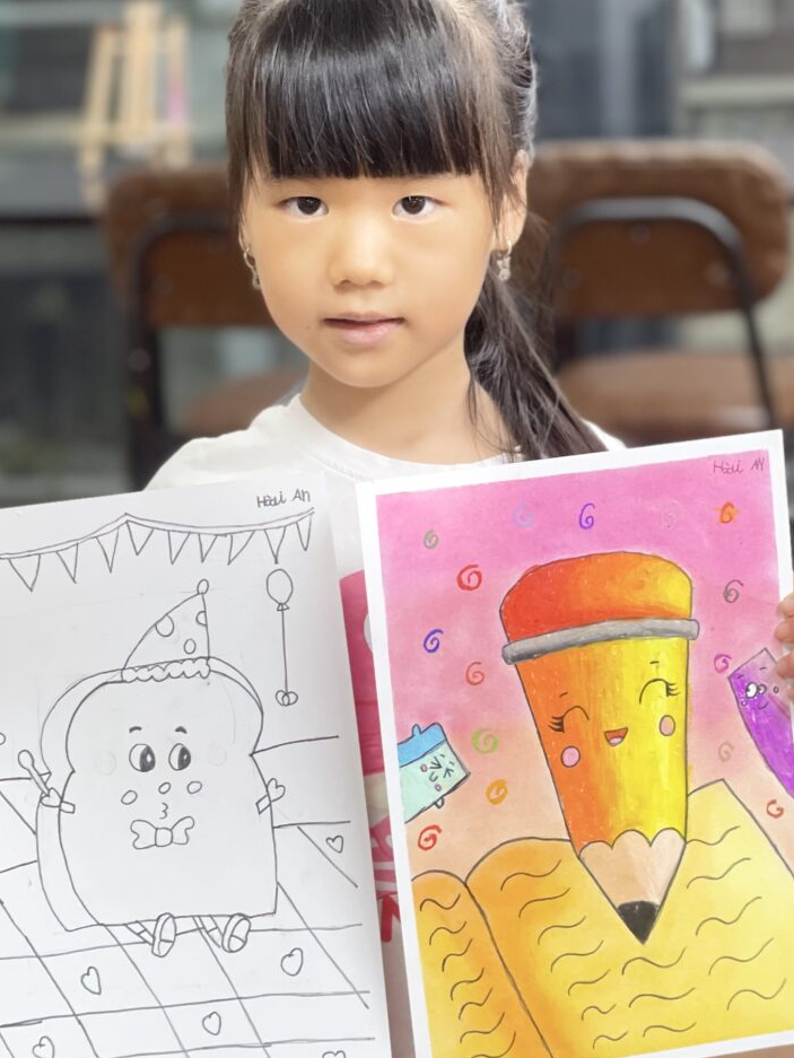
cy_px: 544
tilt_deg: -13.9
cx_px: 385
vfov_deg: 21.5
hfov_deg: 16.2
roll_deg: +2.6
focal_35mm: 91
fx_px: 2782
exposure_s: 1/50
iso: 125
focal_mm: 7.5
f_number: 2.2
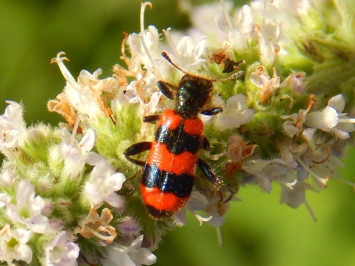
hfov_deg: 18.9
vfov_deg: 14.2
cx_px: 178
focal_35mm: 104
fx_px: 1067
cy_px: 133
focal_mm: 18.7
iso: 125
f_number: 4.5
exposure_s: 1/500
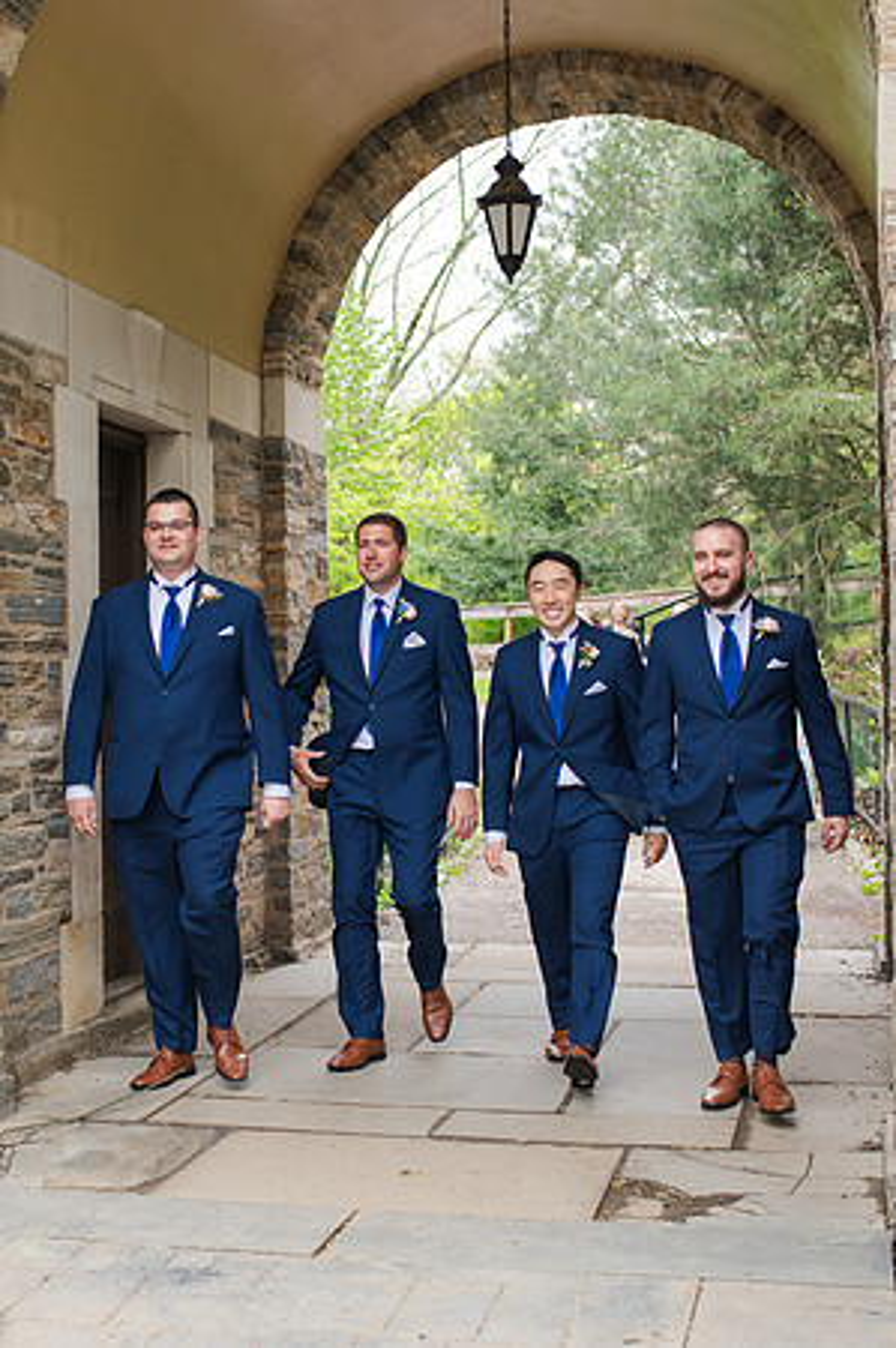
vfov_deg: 37.1
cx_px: 308
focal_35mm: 54
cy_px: 669
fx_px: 2010
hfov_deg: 25.0
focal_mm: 35
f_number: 3.2
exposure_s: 1/320
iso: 560
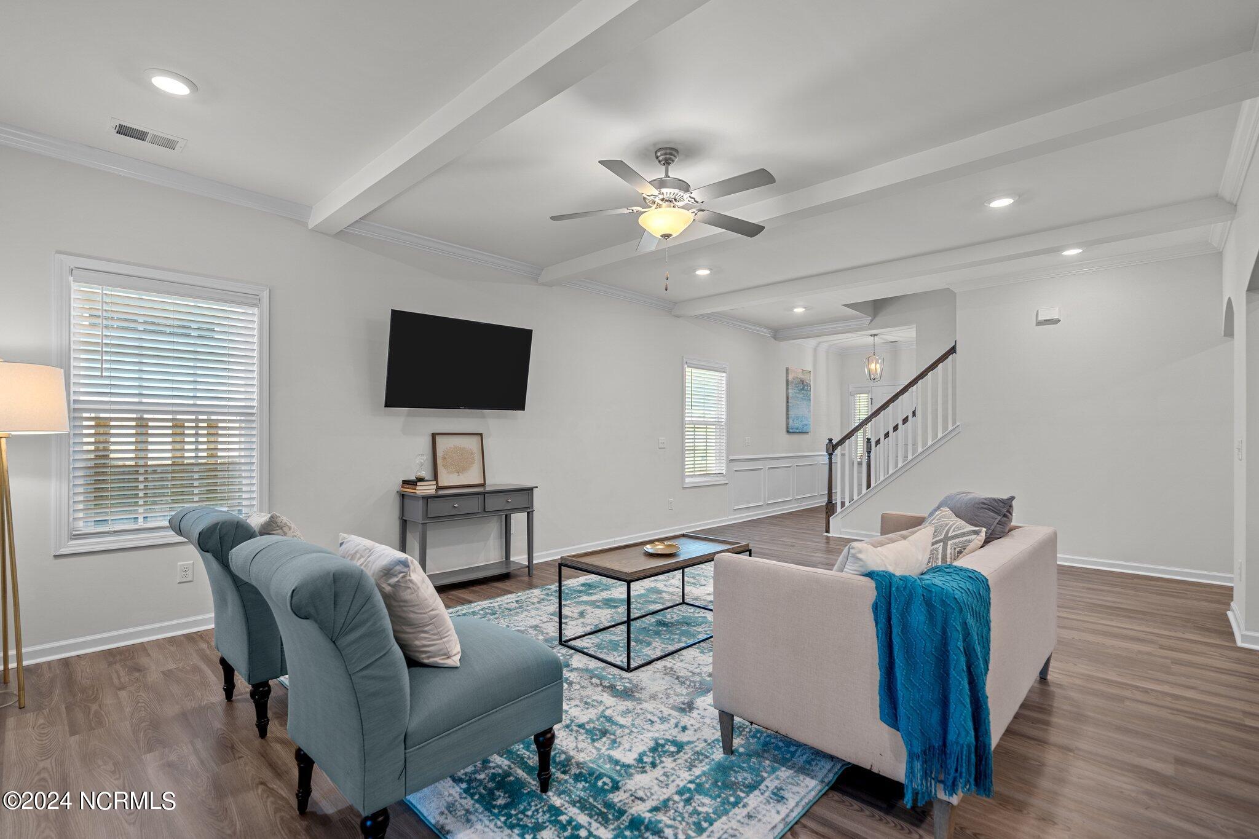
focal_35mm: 16
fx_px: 559
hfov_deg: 96.7
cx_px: 630
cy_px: 420
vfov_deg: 73.7
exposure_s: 1/6
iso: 400
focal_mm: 16
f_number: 4
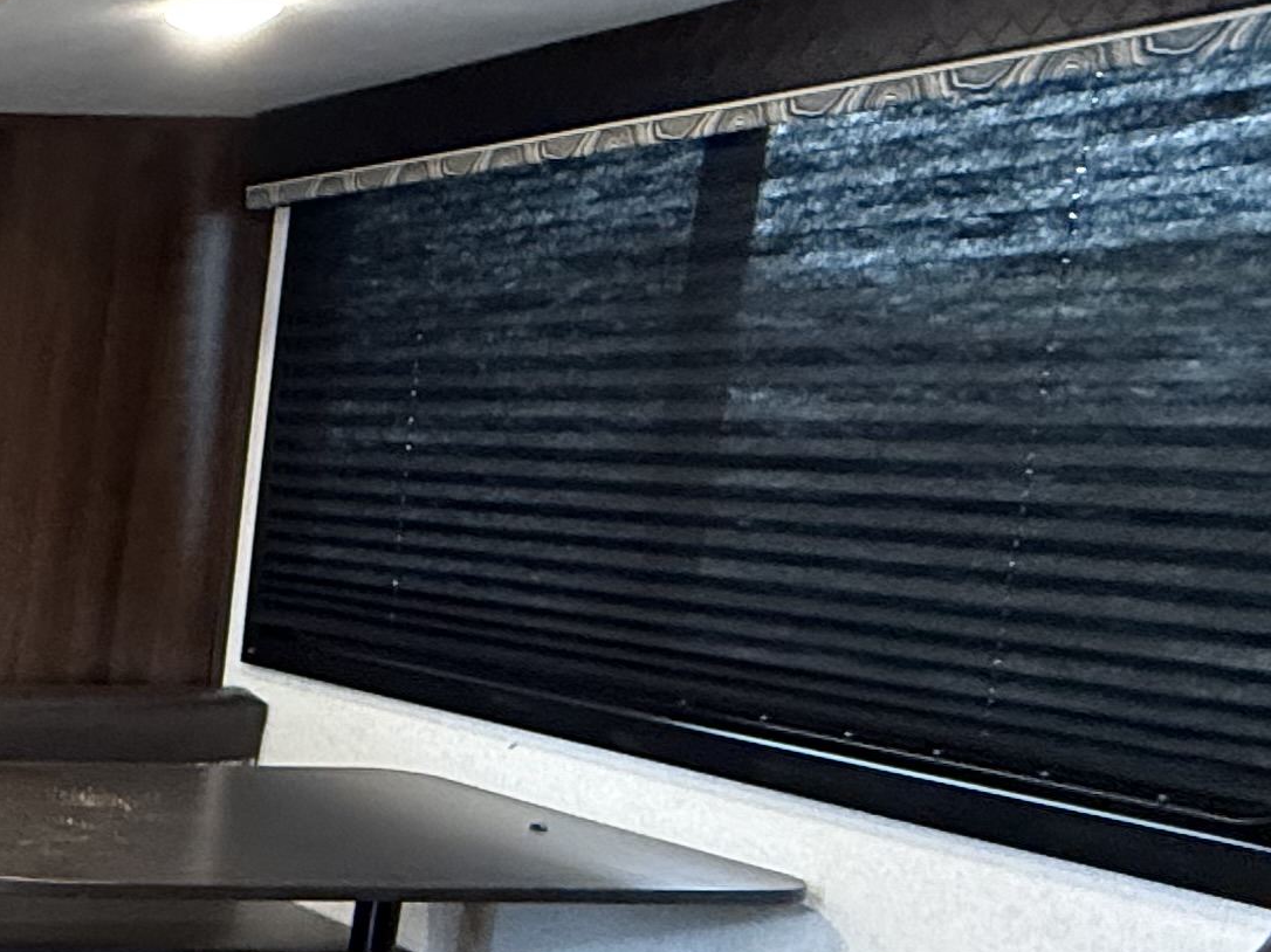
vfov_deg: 27.2
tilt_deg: -13.1
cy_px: 827
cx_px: -789
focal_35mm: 52
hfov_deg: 24.7
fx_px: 1909
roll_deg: -0.2
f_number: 2.2
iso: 640
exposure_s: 1/60
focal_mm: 2.22
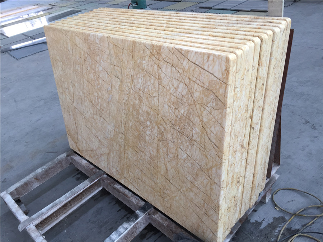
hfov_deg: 61.7
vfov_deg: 48.2
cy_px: 121
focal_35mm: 29
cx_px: 162
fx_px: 271
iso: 40
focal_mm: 4.15
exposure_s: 1/50
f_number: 2.2
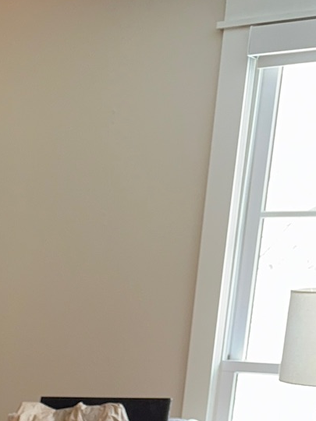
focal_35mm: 91
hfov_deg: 15.2
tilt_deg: -22.9
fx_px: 1108
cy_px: 738
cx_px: -142
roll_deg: -0.1
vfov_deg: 17.7
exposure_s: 1/16
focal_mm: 6.76
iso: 80
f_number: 1.78
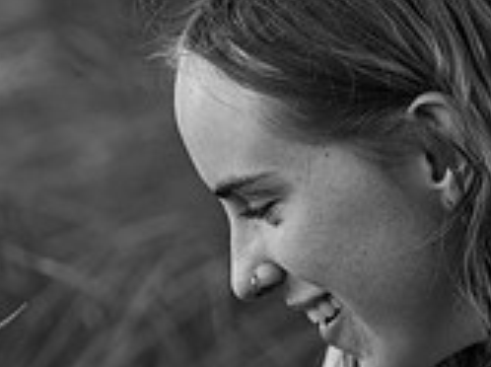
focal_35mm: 322
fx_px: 4561
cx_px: 77
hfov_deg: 6.2
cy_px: 398
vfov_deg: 4.6
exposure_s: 1/400
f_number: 2.2
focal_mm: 85
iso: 200
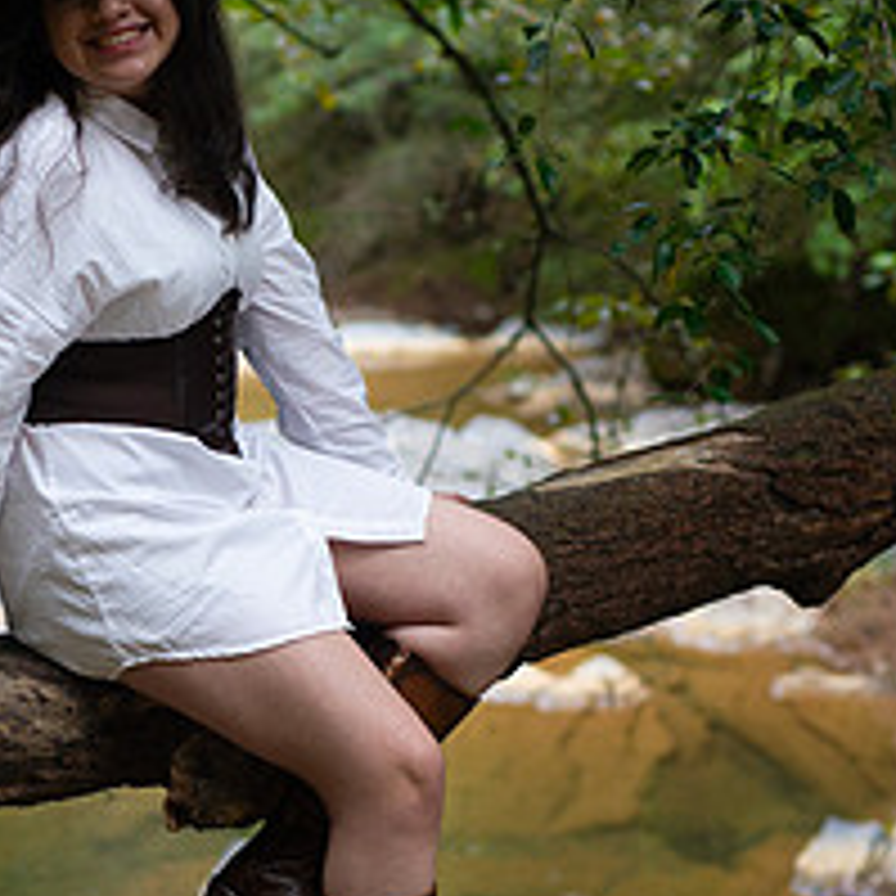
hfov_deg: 14.0
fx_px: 3631
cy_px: 534
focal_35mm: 124
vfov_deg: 14.1
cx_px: 144
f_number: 2.8
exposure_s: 1/1250
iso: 400
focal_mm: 50
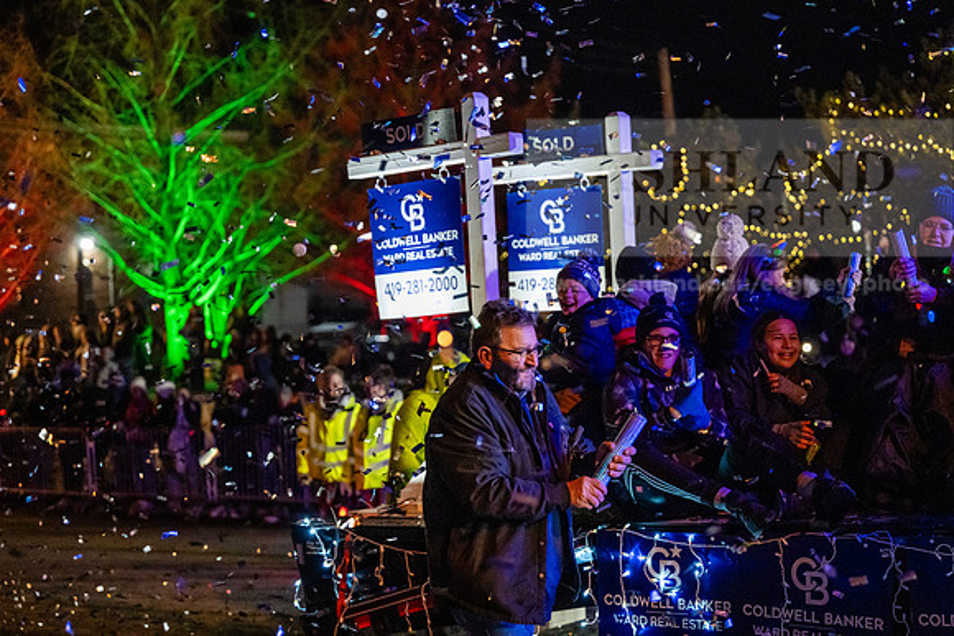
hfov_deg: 28.8
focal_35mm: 70
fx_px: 1855
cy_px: 318
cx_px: 477
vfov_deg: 19.5
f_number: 2.8
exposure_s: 1/400
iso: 6400
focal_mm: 70
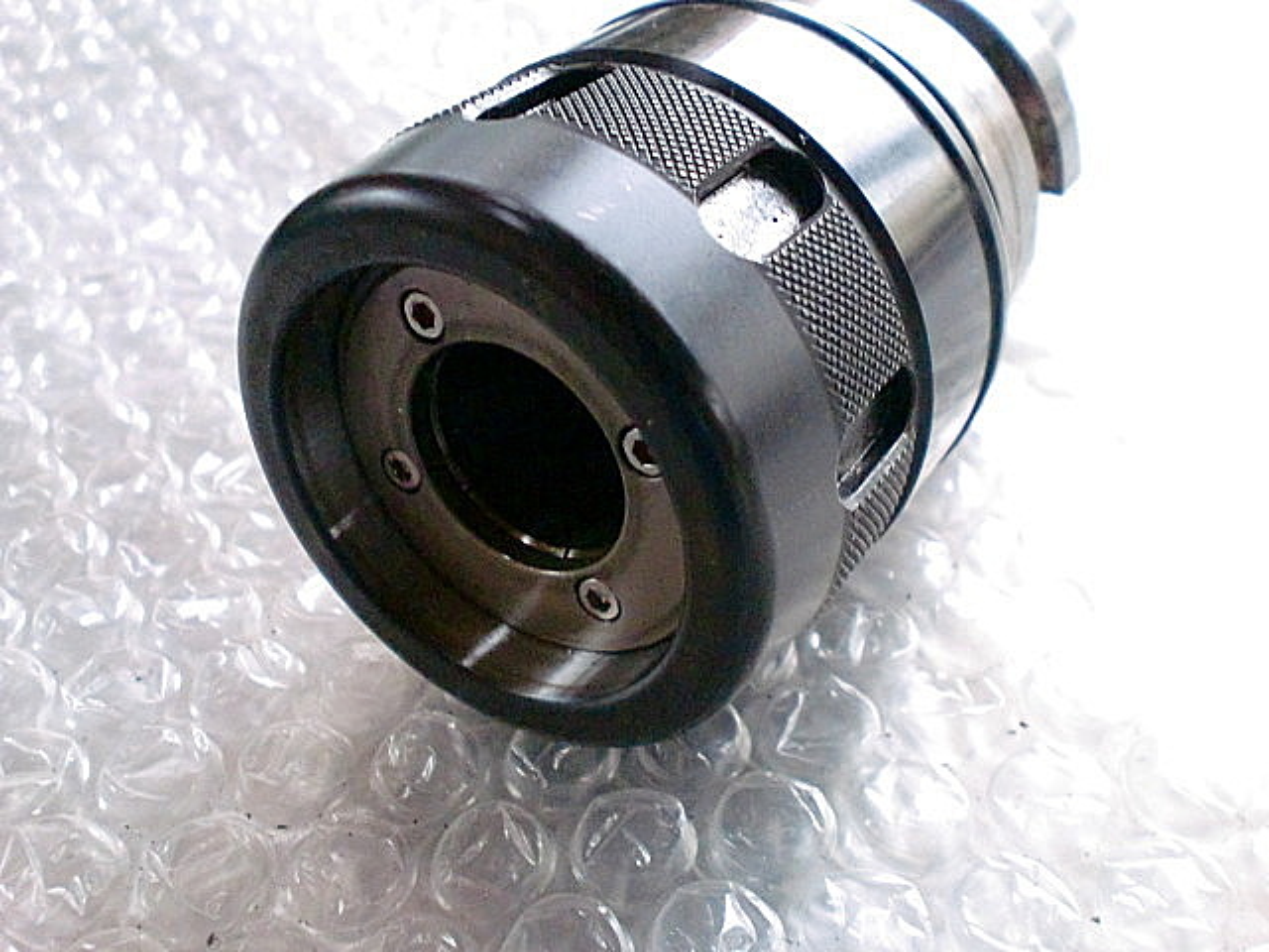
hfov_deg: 52.6
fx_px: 1283
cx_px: 634
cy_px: 476
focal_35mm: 35
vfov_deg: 40.7
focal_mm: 6.3
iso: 1000
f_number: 3.1
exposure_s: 1/60
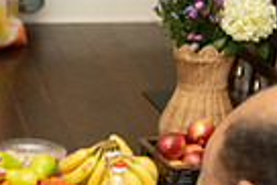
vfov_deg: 8.8
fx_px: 1155
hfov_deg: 12.9
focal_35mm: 150
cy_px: 347
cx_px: -141
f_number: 3.2
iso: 1000
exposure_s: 1/160
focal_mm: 35
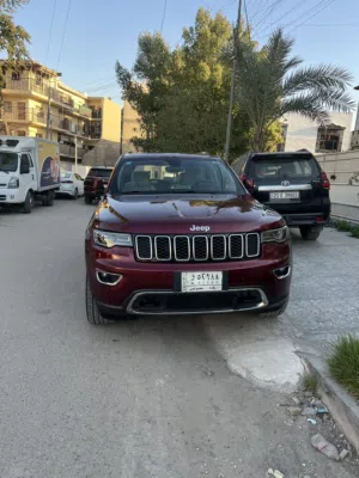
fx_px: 360
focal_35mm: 26
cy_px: 239
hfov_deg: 53.1
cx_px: 180
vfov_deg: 67.3
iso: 50
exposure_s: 1/458
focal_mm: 5.7
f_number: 1.5
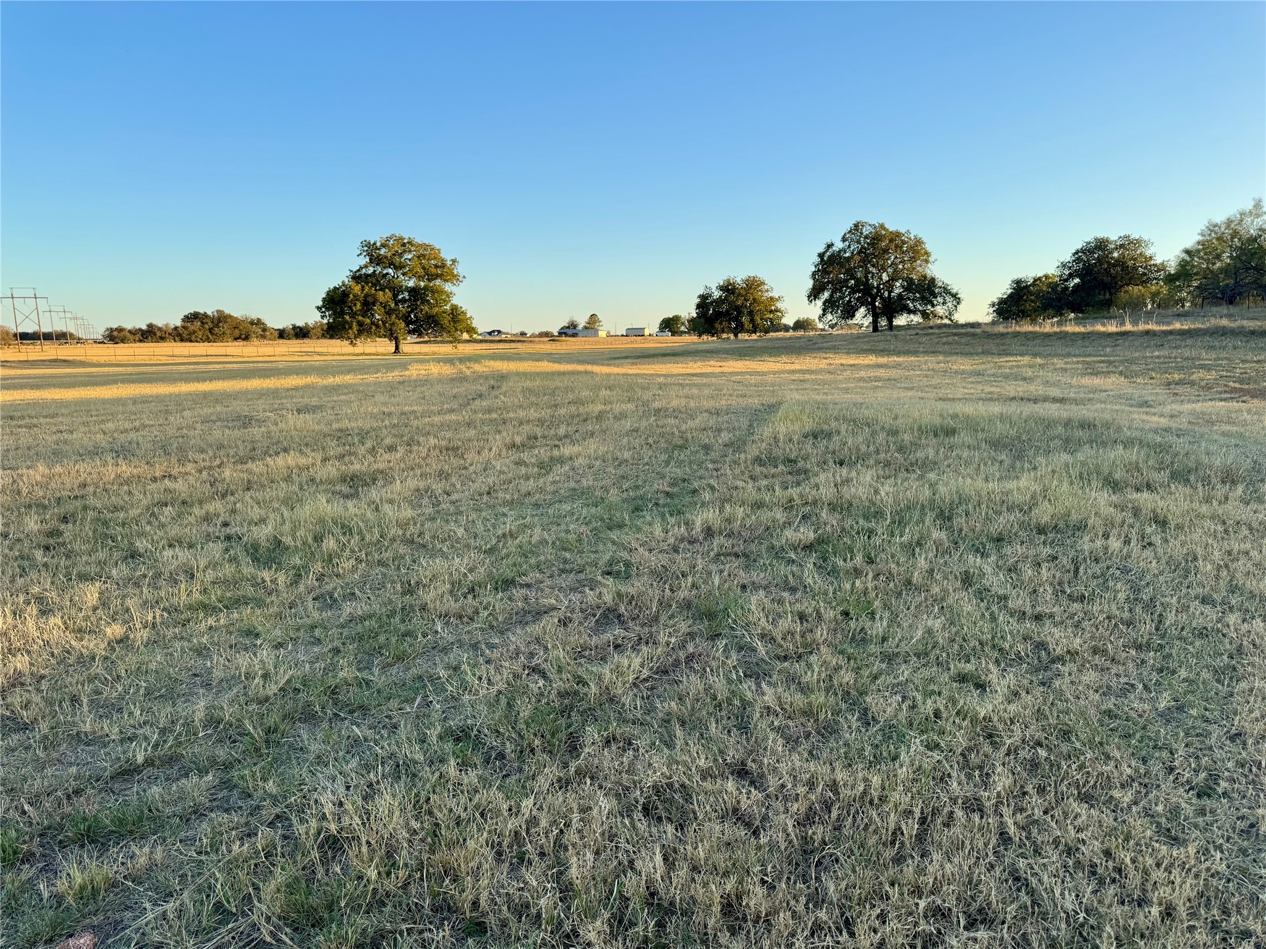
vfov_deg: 56.8
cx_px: 633
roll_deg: +0.4
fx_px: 878
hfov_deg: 71.6
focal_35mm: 24
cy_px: 474
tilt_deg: -8.6
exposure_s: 1/1488
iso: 80
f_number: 1.78
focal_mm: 6.76
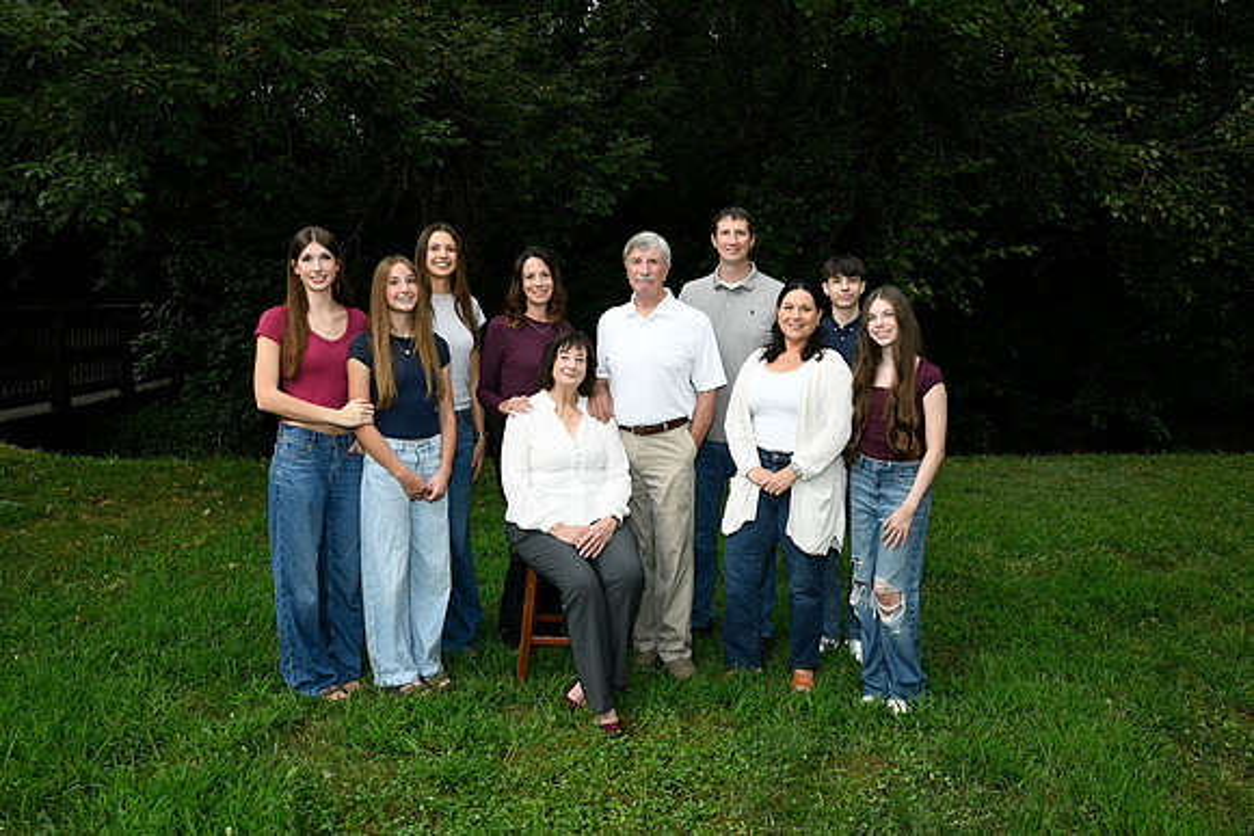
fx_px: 1010
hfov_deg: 63.6
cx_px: 627
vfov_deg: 45.0
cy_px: 418
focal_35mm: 29
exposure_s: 1/250
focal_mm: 29
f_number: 5.6
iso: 1600
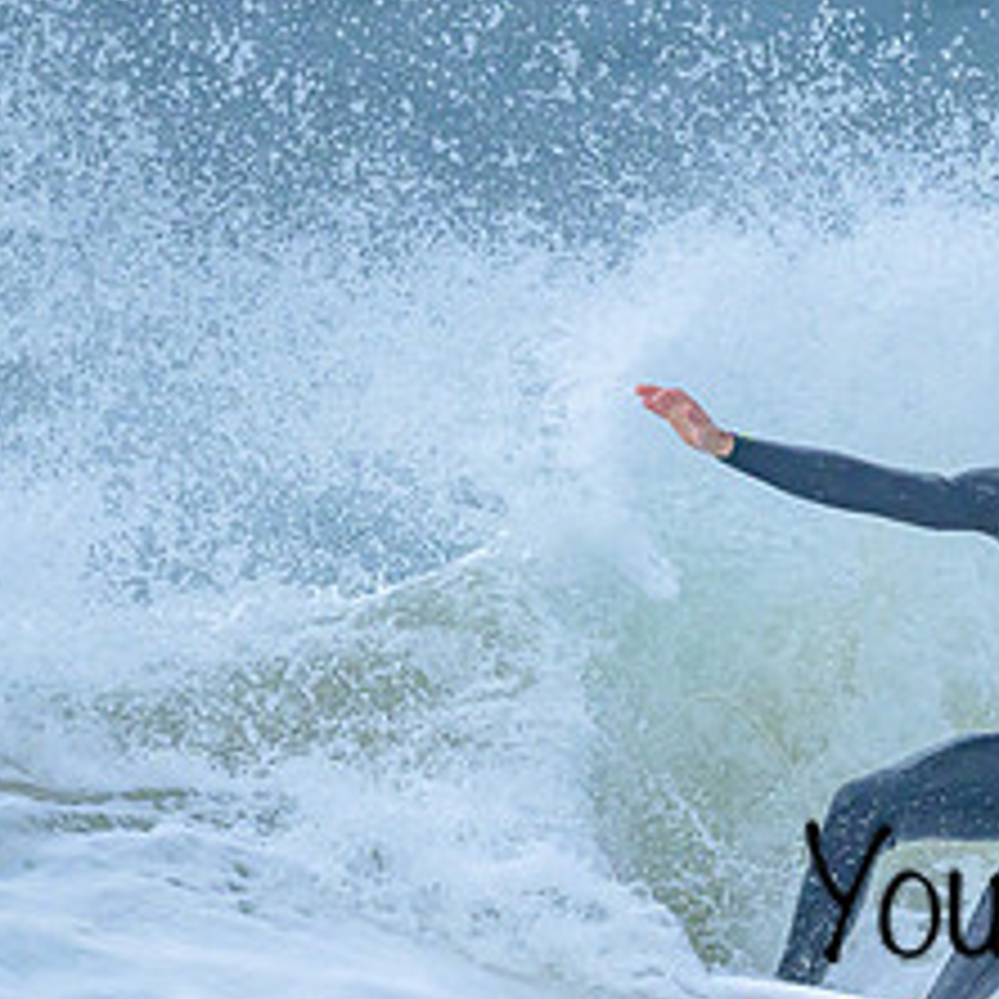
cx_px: 839
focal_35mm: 2427
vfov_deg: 0.7
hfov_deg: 0.7
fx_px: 79243
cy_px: 925
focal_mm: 800
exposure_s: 1/3200
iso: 1000
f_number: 6.3
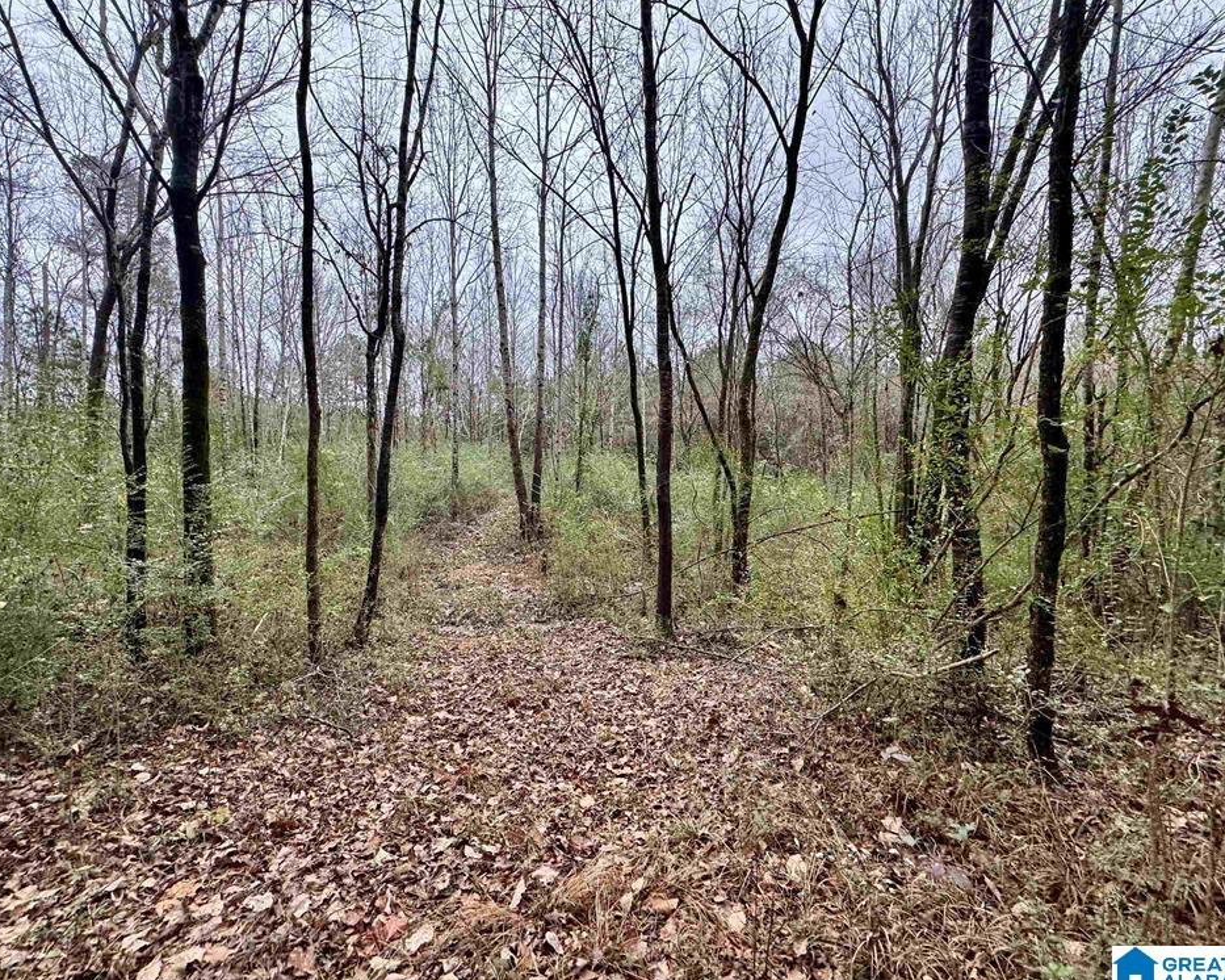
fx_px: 544
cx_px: 597
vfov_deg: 84.0
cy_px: 502
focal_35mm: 15
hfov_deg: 96.8
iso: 50
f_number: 2.2
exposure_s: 1/99
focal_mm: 2.22
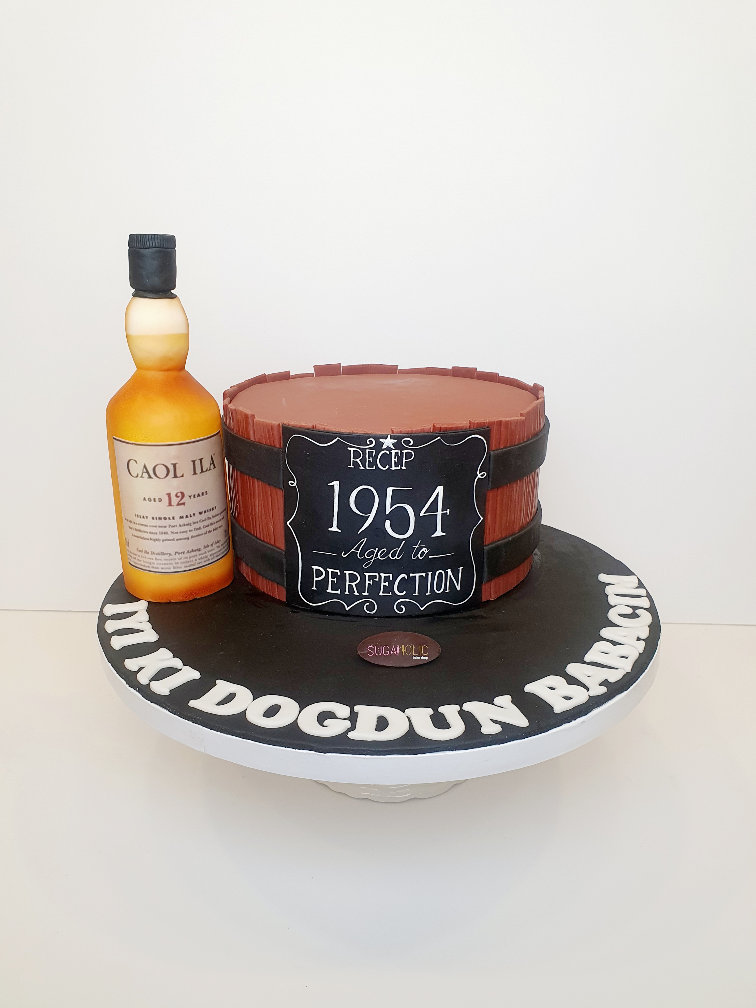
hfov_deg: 53.1
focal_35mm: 26
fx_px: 757
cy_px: 504
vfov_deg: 67.3
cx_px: 378
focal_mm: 4.32
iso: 100
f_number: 2.4
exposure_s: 1/100
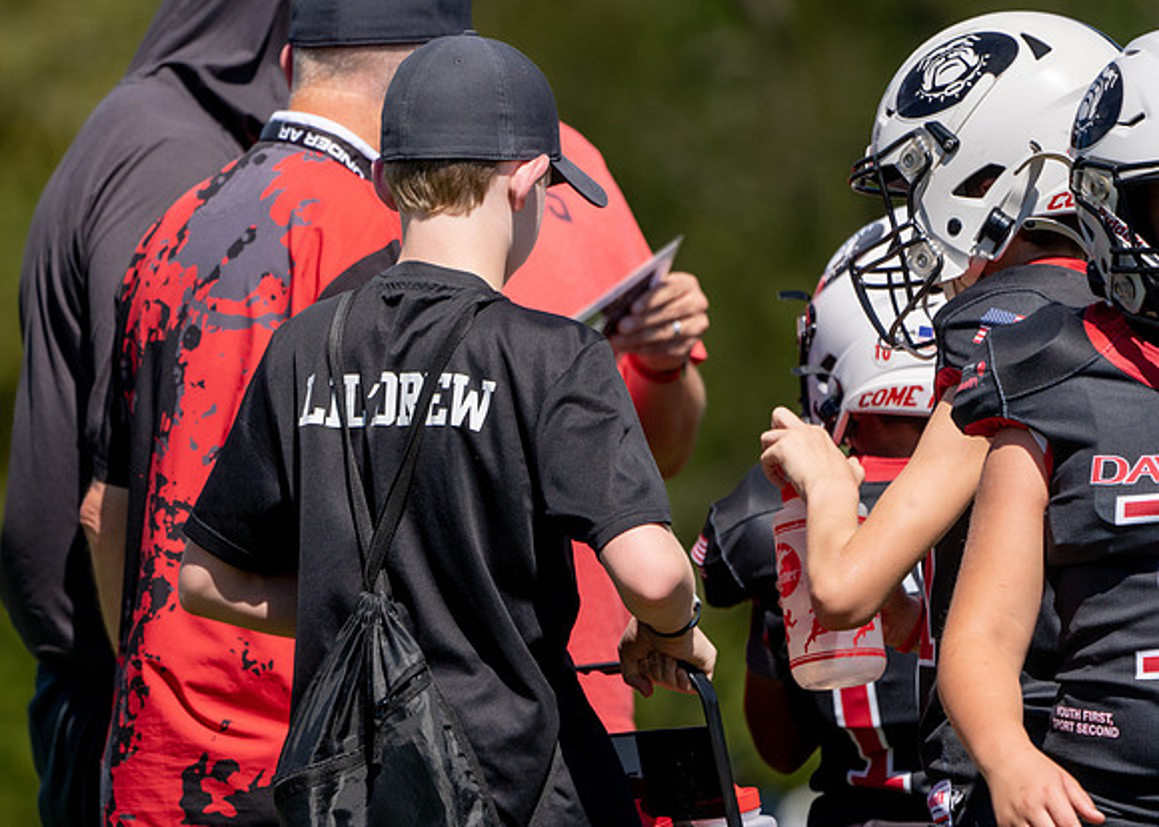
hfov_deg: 3.6
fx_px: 18447
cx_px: 493
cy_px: 391
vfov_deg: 2.6
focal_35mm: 561
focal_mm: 400
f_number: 5.6
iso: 320
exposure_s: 1/2000
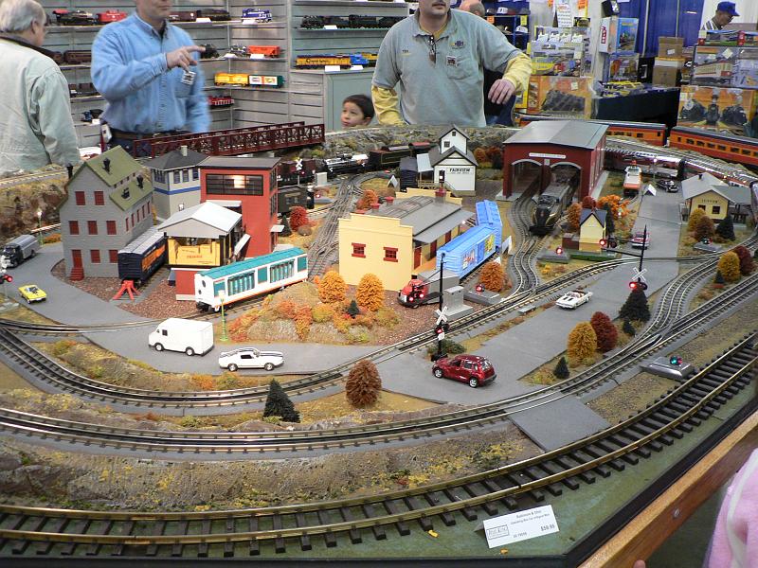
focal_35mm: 36
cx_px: 379
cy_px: 284
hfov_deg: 51.4
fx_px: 788
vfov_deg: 39.7
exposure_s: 1/25
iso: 200
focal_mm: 6
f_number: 2.8
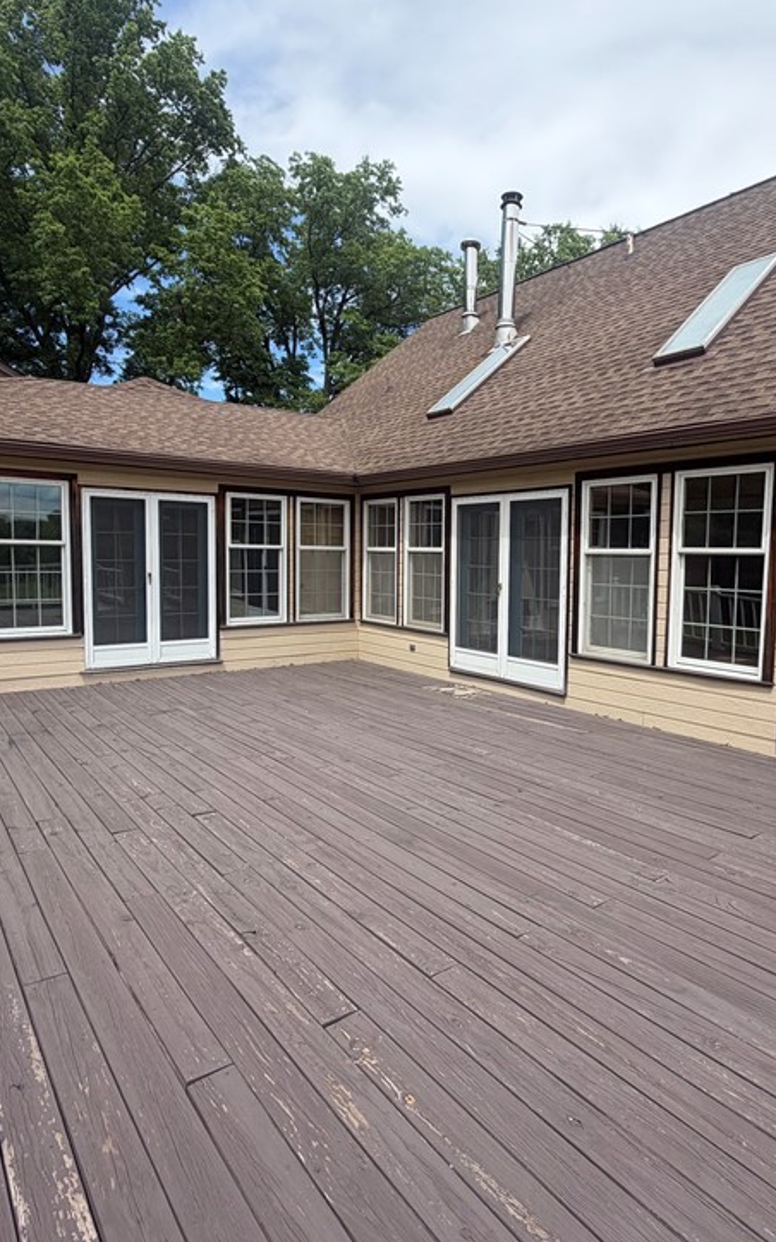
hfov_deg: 57.1
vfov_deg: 82.3
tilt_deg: -4.8
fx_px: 711
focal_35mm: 21
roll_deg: -0.7
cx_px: 434
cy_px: 611
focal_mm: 2.22
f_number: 2.2
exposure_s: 1/770
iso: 32
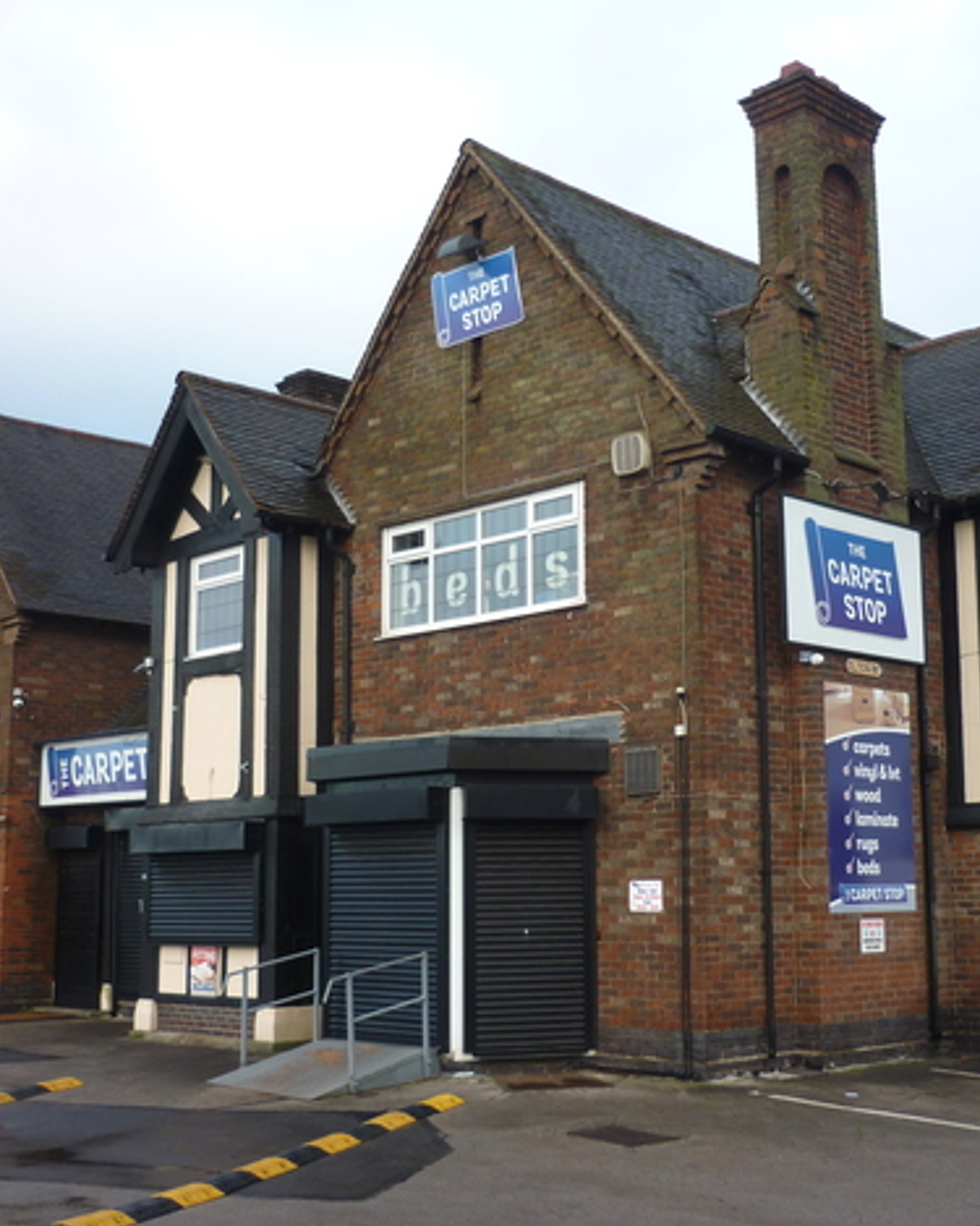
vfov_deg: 42.0
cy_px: 609
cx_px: 583
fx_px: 1596
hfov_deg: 34.0
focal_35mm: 44
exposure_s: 1/160
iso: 80
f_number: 2.8
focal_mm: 5.5
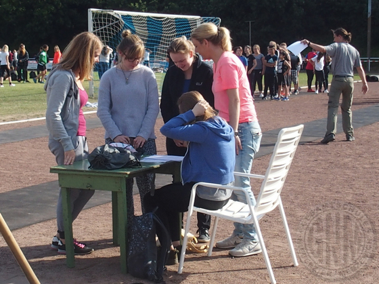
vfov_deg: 49.7
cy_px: 142
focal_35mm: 28
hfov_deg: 63.5
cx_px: 190
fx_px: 306
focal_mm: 6
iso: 100
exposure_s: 1/640
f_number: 3.5
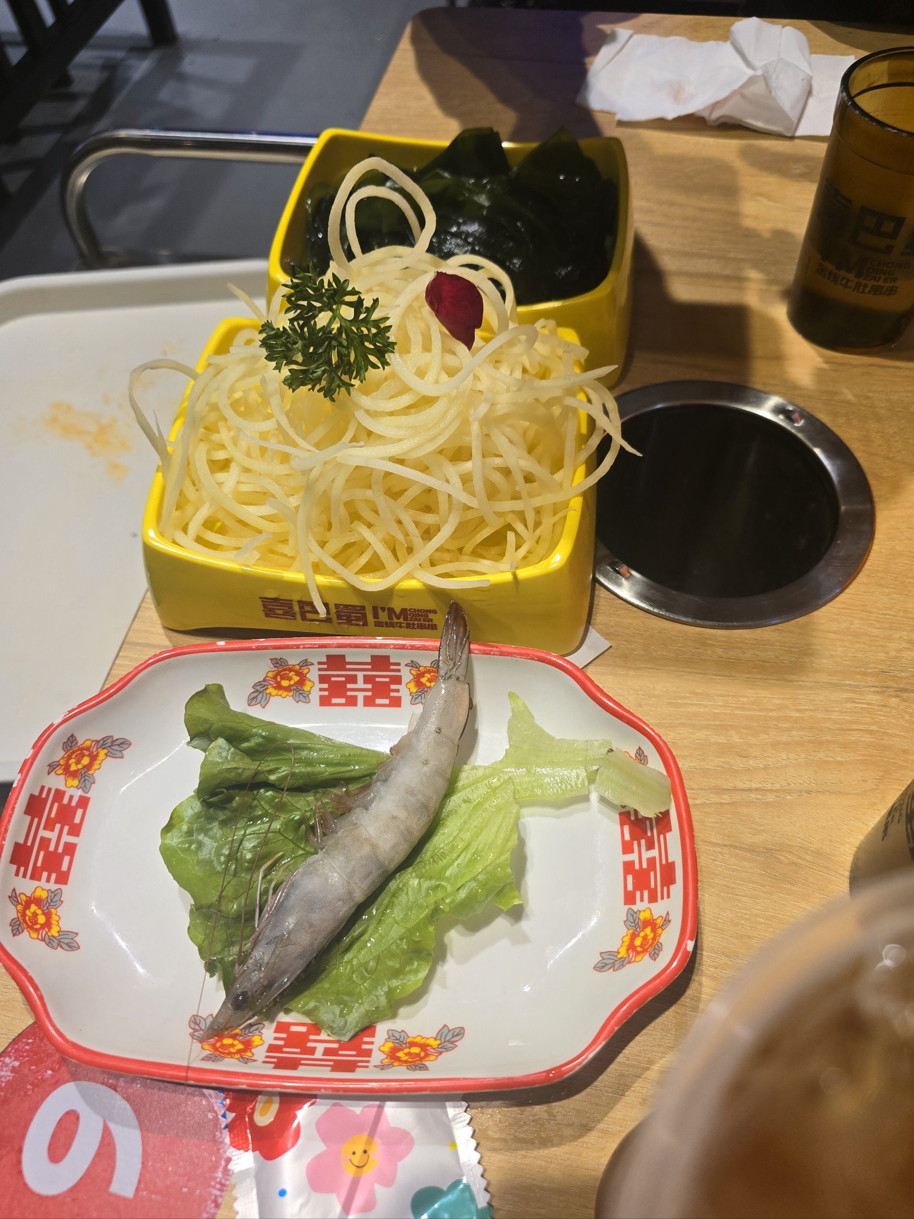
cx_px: 457
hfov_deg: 58.9
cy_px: 610
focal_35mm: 23
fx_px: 810
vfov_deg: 73.9
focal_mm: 6.3
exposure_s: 1/100
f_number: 1.7
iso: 64
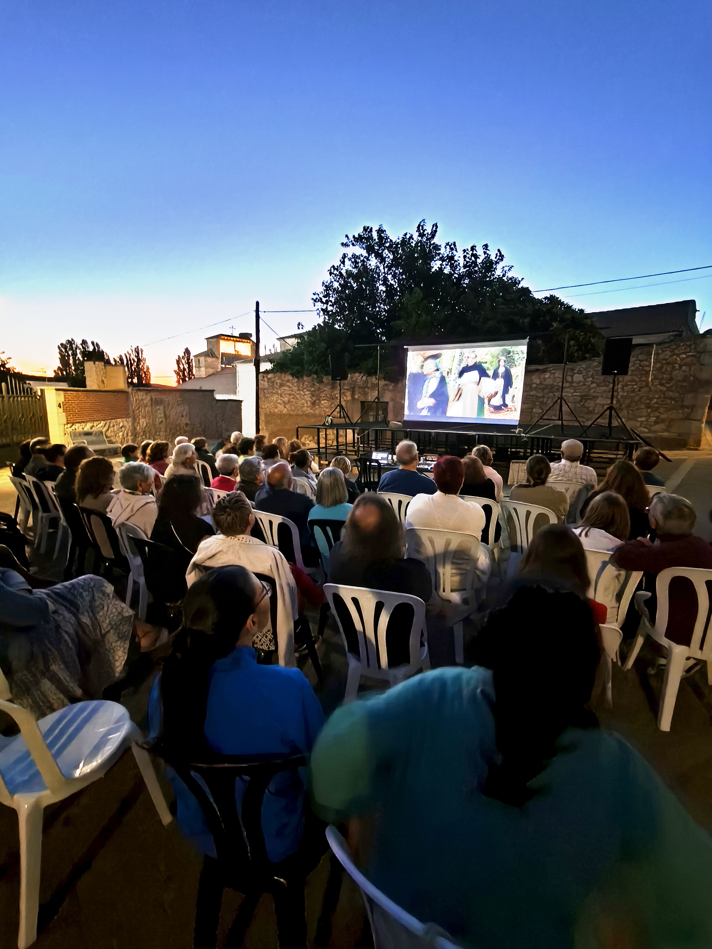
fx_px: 411
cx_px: 356
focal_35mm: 15
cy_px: 474
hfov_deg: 81.7
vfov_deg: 98.2
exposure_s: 1/9.09
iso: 3200
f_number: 2.2
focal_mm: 1.91
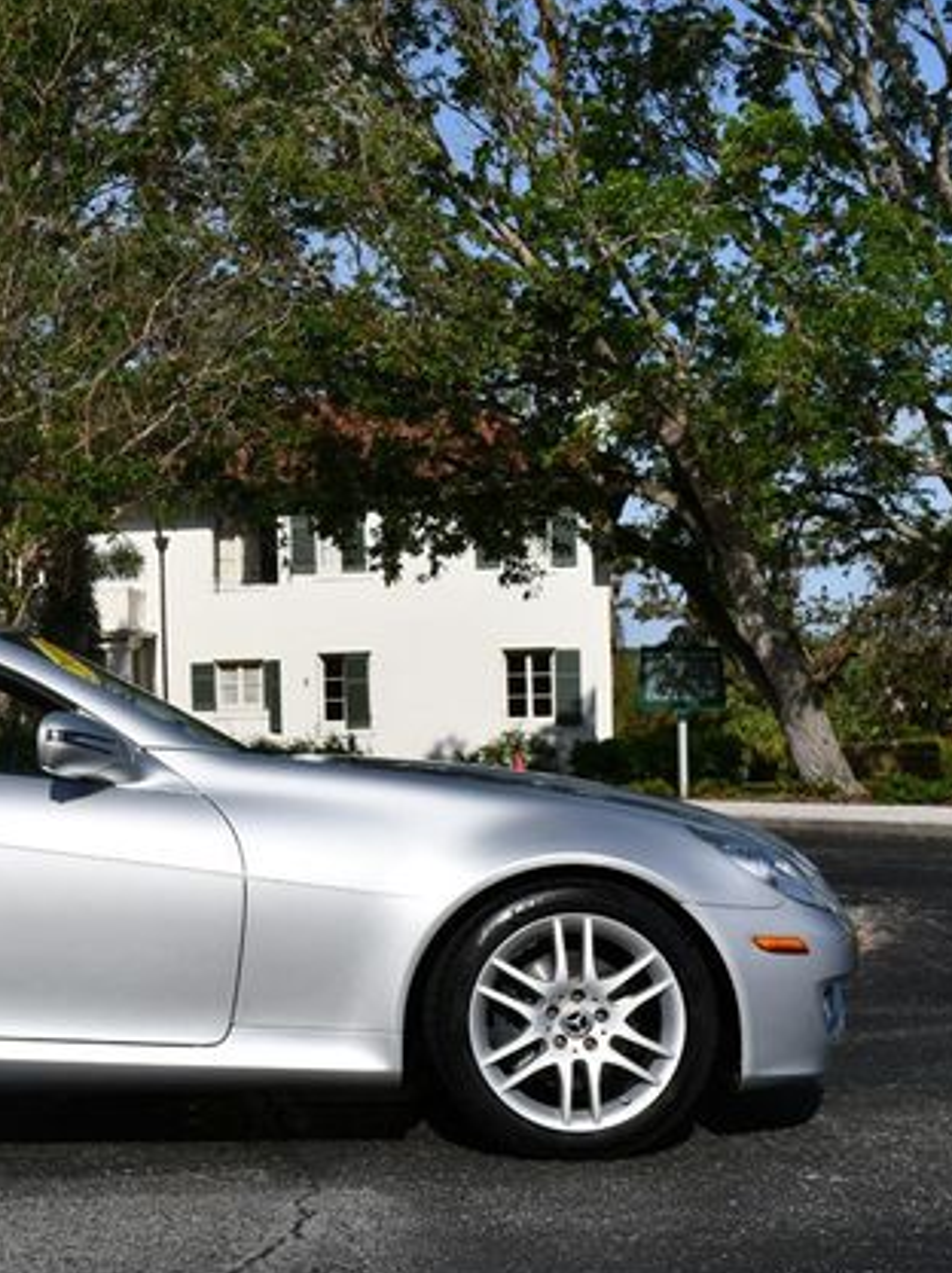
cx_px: 43
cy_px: 644
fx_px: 2497
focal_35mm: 68
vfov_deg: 28.6
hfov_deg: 21.0
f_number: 11
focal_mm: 23
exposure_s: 1/500
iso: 100
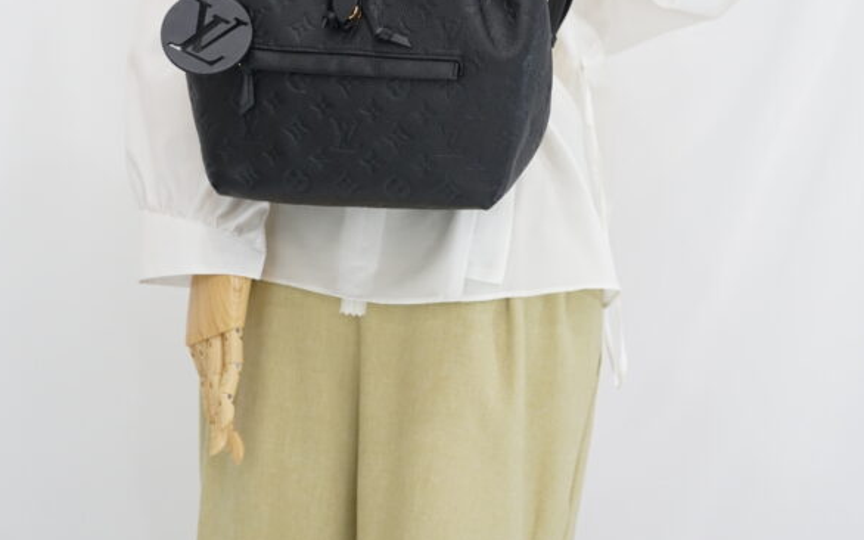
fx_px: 2095
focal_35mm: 89
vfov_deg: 14.5
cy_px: 4
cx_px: 418
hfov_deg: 23.3
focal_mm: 50
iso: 640
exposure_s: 1/8
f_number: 6.3
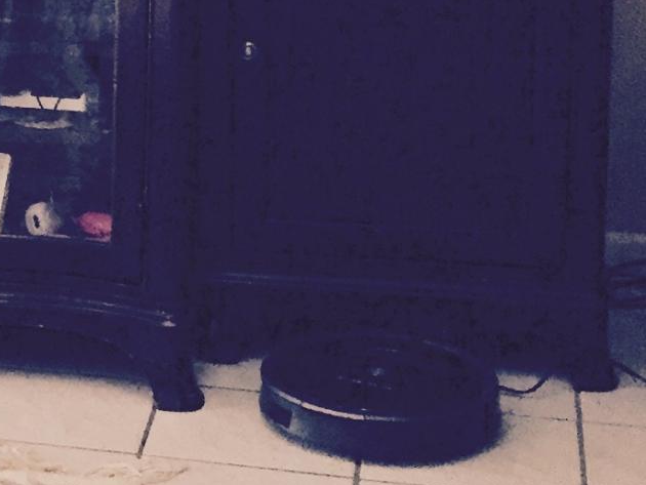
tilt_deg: -11.7
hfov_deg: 13.3
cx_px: -390
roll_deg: +0.4
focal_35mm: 138
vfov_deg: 10.6
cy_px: -80
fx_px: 2576
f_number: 2.2
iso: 50
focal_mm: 4.15
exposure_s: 1/30
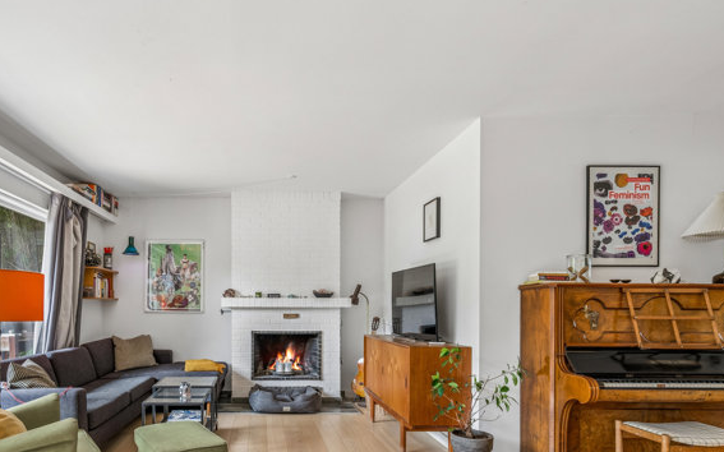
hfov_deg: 75.5
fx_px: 454
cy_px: 312
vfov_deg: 51.7
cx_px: 262
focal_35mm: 23
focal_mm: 16
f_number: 8
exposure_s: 1/8
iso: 125
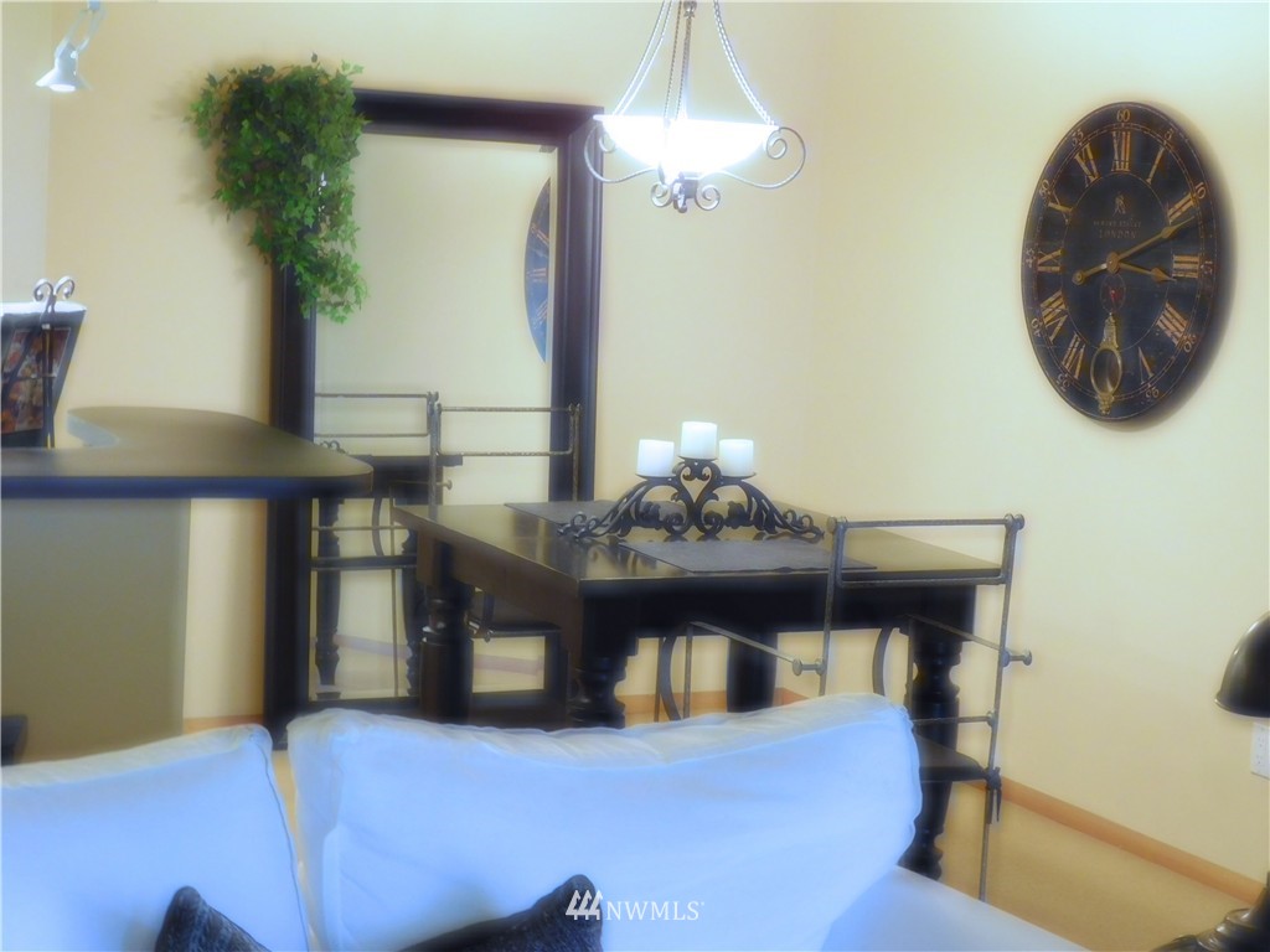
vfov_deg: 22.3
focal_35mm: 66
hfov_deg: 29.4
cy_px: 476
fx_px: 2421
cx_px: 635
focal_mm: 11.7
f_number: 4.2
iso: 400
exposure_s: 1/8
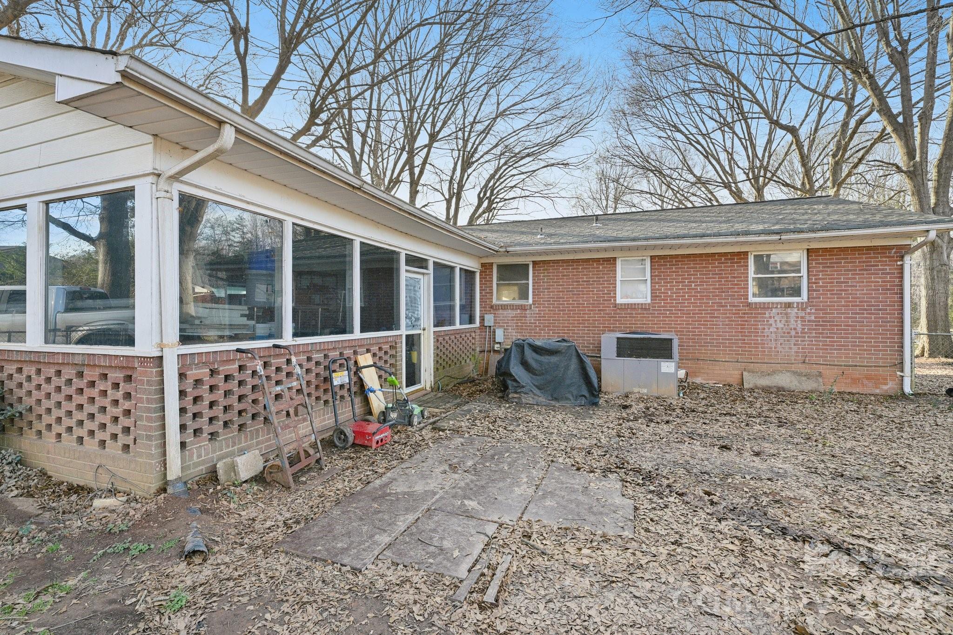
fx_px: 423
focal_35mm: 16
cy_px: 318
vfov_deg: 73.7
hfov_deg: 96.7
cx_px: 476
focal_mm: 16
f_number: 8
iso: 100
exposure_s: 1/125
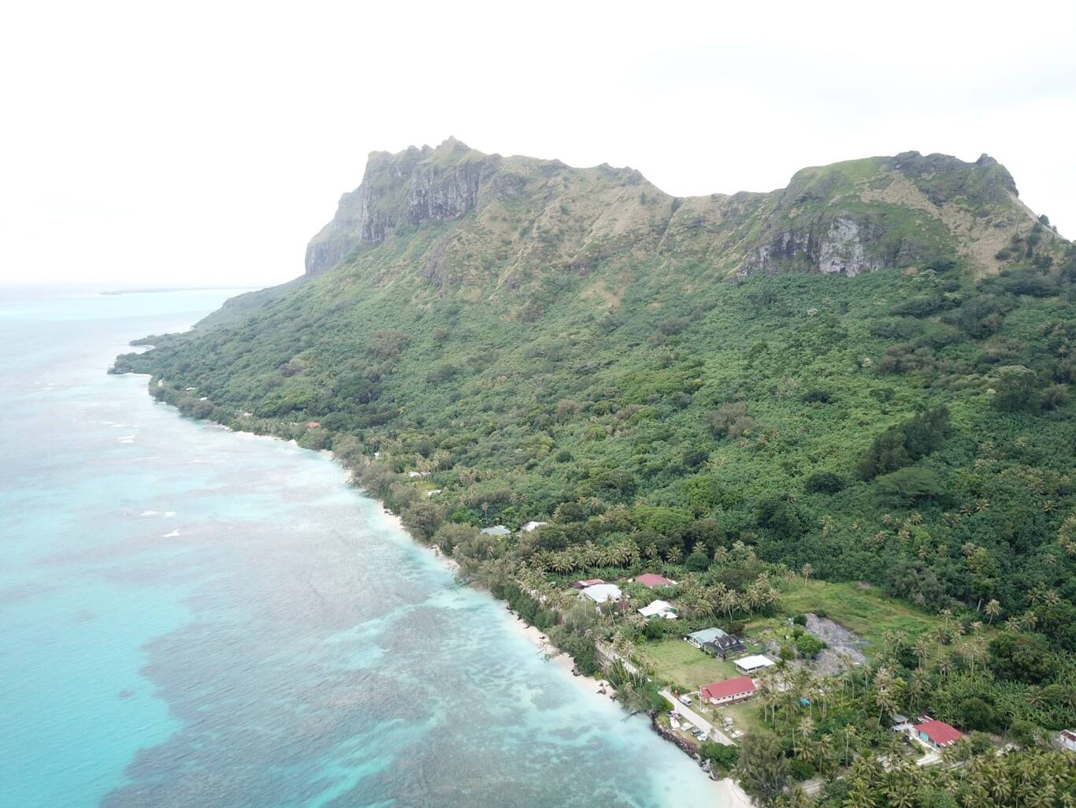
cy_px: 404
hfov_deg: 67.3
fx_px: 808
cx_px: 538
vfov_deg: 53.1
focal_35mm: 26
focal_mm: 4.73
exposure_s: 1/50
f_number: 2.2
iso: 134
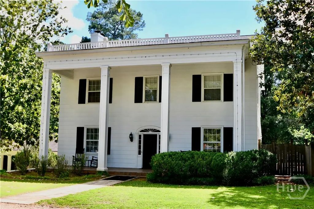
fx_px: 314
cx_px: 157
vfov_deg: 36.9
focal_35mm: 36
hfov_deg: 53.1
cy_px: 104
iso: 200
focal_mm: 24
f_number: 6.3
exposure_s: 1/250
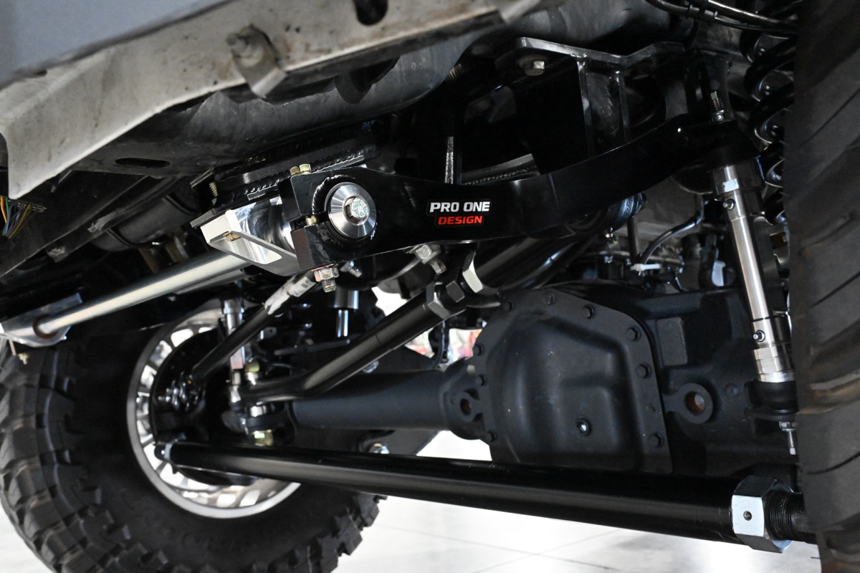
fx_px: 836
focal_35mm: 35
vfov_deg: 37.9
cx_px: 430
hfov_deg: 54.4
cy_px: 286
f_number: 13
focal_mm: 35
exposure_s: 1/13
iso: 12800
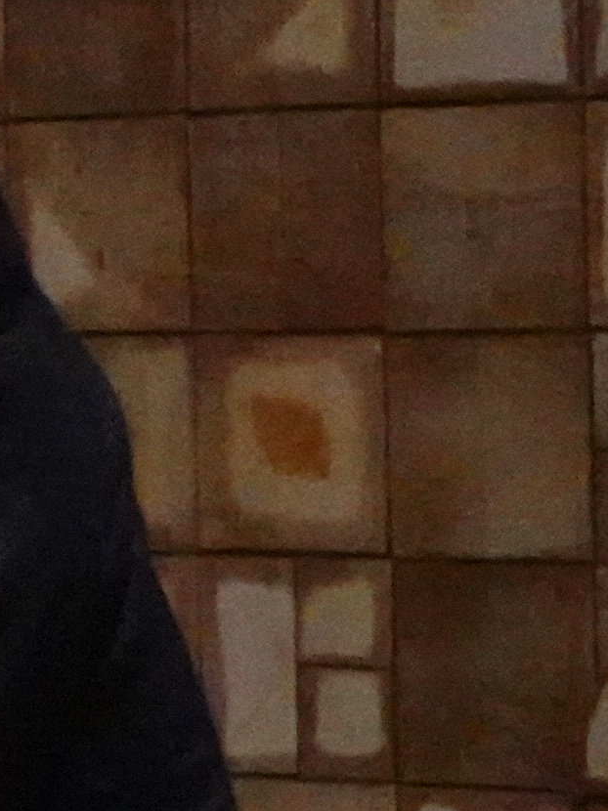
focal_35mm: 279
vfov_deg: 7.1
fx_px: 6537
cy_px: 343
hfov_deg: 4.9
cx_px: -1636
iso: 6400
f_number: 4
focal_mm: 16.21
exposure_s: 1/400
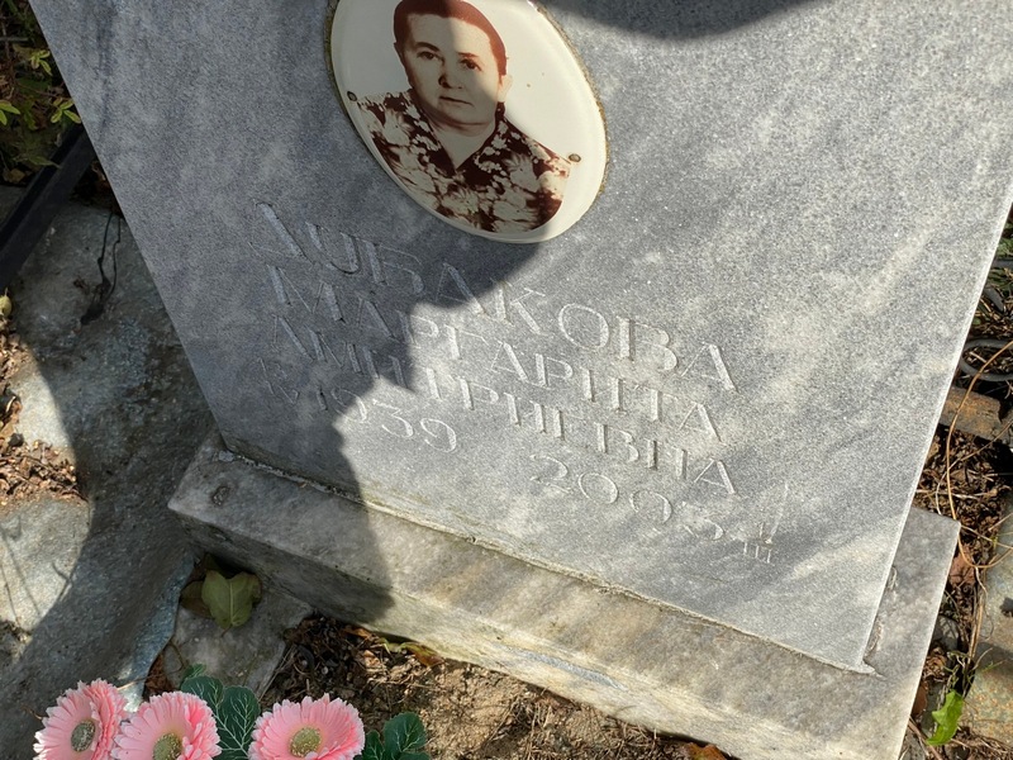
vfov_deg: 28.0
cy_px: 380
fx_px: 1522
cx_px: 506
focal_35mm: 52
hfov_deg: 36.8
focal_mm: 6
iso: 20
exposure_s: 1/1410
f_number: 2
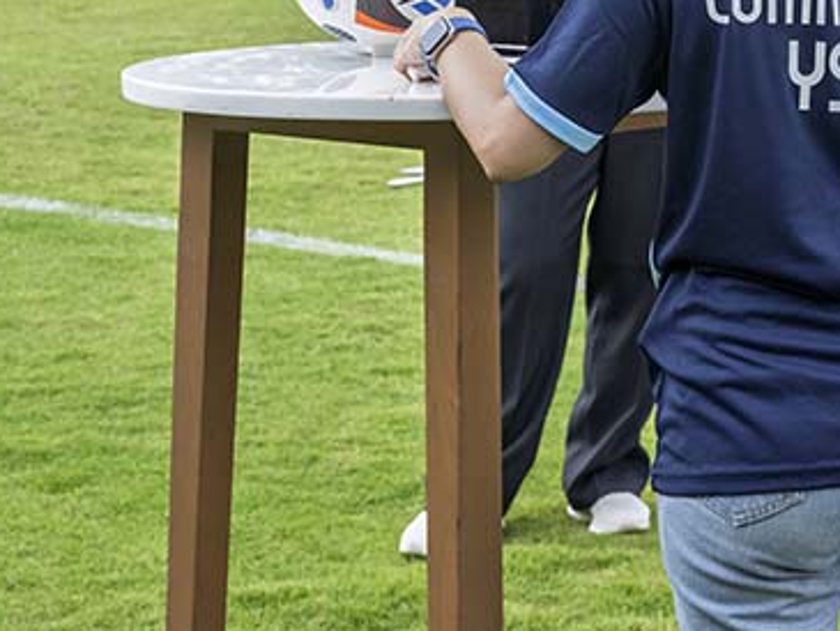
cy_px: -76
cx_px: 1001
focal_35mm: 134
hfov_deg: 14.3
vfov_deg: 10.9
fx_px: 3253
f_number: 8
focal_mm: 53
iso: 2000
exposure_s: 1/1000
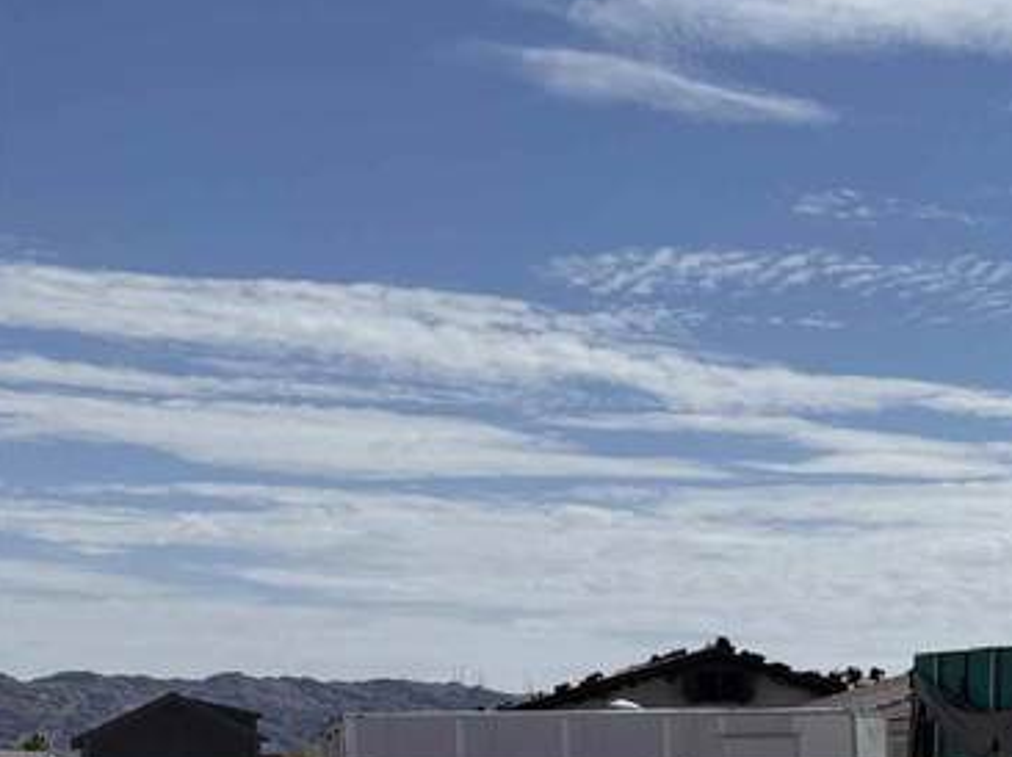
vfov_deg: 17.1
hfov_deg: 18.7
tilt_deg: +1.9
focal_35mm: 84
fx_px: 2454
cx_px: 1761
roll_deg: -1.9
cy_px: 796
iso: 80
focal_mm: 6.76
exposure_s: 1/10309
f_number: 1.78
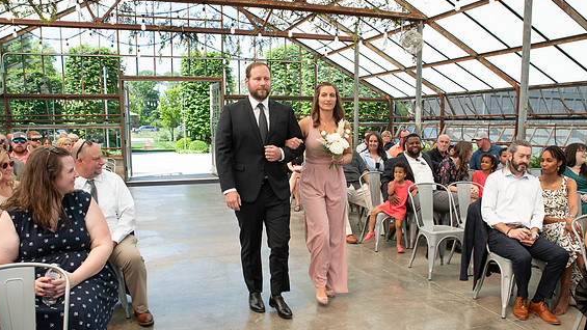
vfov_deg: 37.5
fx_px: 483
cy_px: 210
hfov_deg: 62.6
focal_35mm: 31
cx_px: 301
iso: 160
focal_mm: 24
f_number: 5
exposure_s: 1/200
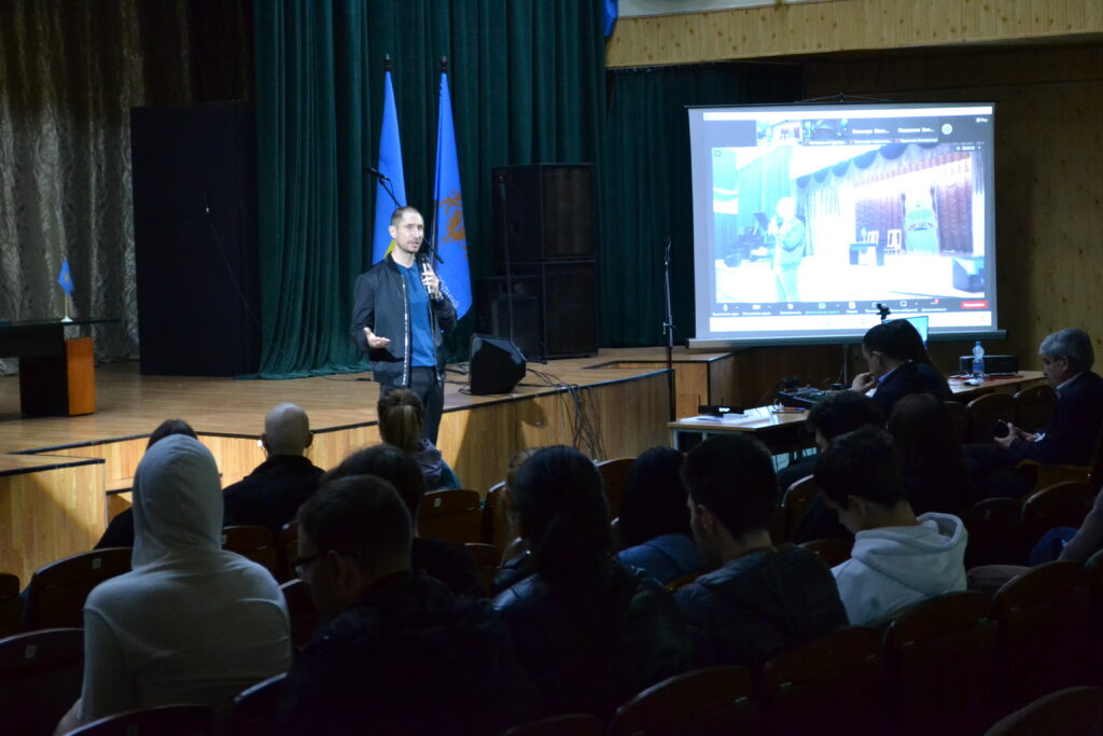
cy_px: 368
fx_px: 2298
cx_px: 552
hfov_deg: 27.0
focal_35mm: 75
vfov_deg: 18.2
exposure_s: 1/20
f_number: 5.6
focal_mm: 50
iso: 3200
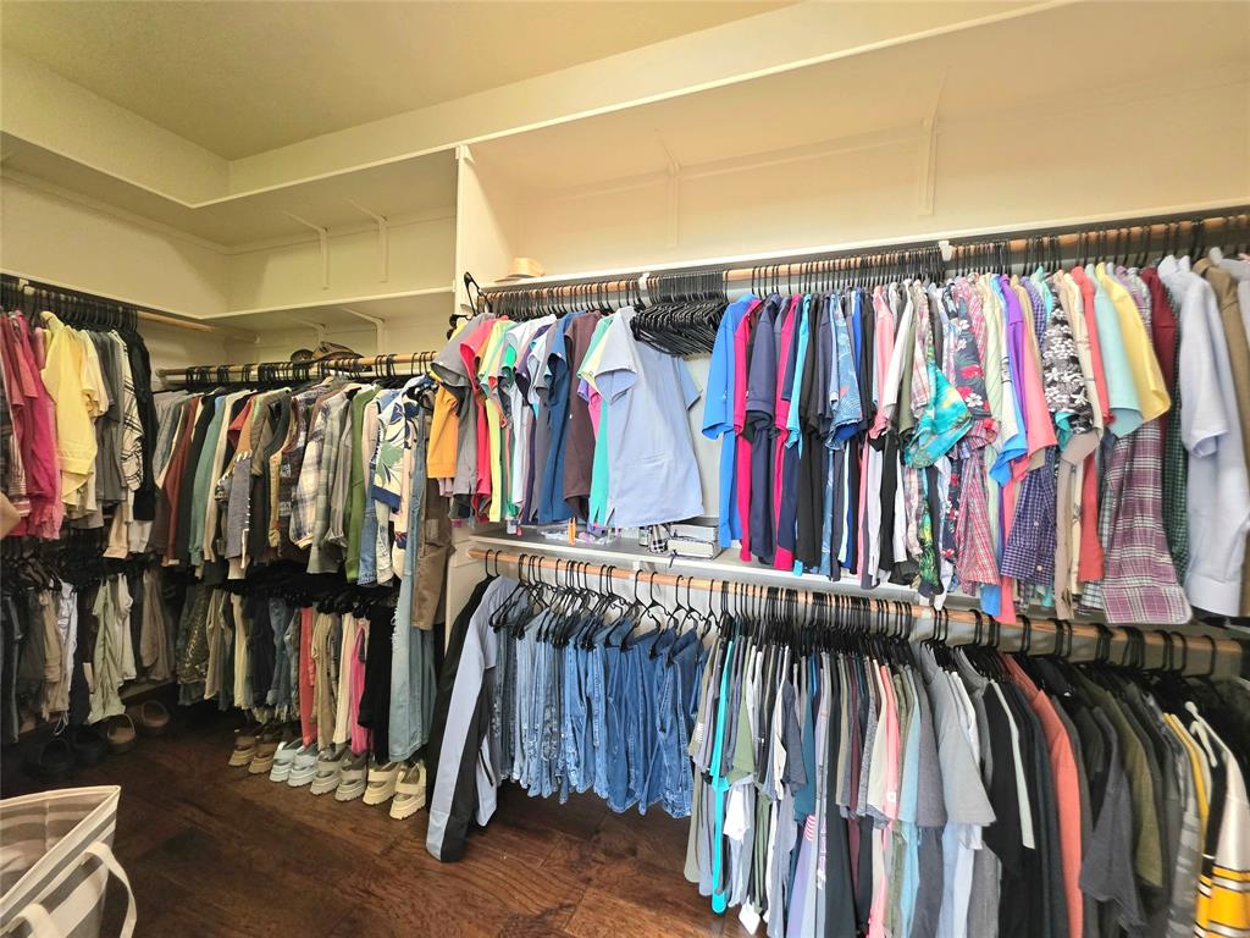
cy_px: 469
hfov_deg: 106.2
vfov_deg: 89.9
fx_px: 469
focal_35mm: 13
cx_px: 625
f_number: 1.9
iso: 400
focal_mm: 2.2
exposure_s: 1/60.2
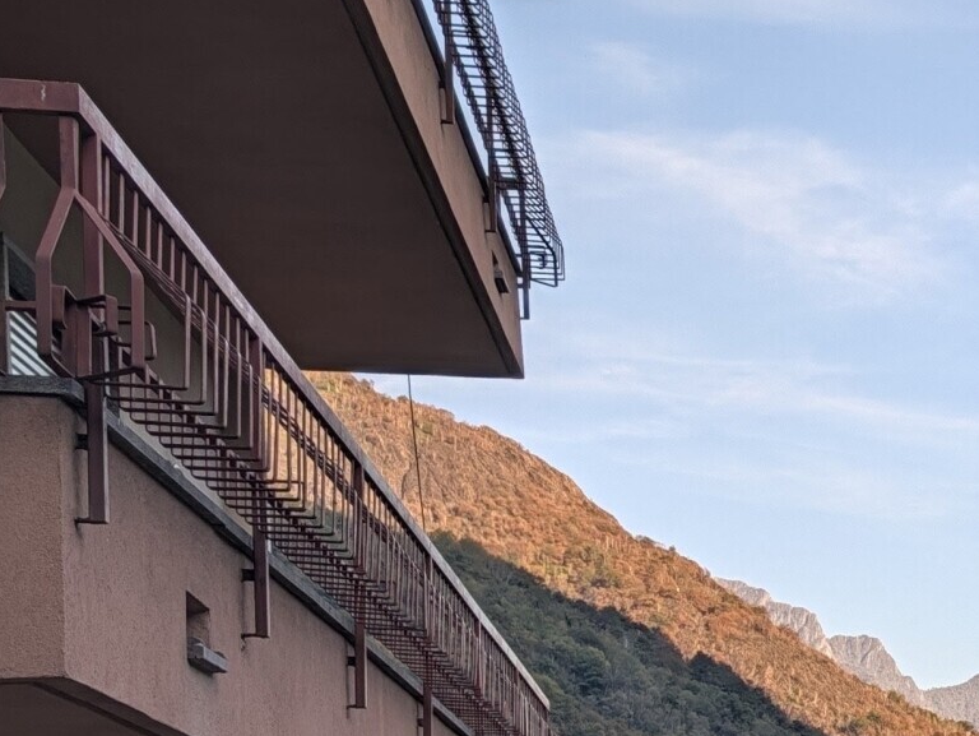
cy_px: 987
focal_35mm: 80
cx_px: 1443
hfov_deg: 20.9
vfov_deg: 17.2
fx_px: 2264
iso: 23
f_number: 1.68
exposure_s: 1/498
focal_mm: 6.9
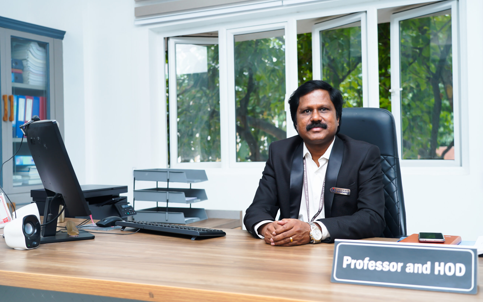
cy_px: 144
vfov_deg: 31.2
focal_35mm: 41
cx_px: 241
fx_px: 540
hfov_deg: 48.2
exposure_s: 1/160
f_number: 4
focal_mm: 40
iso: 200
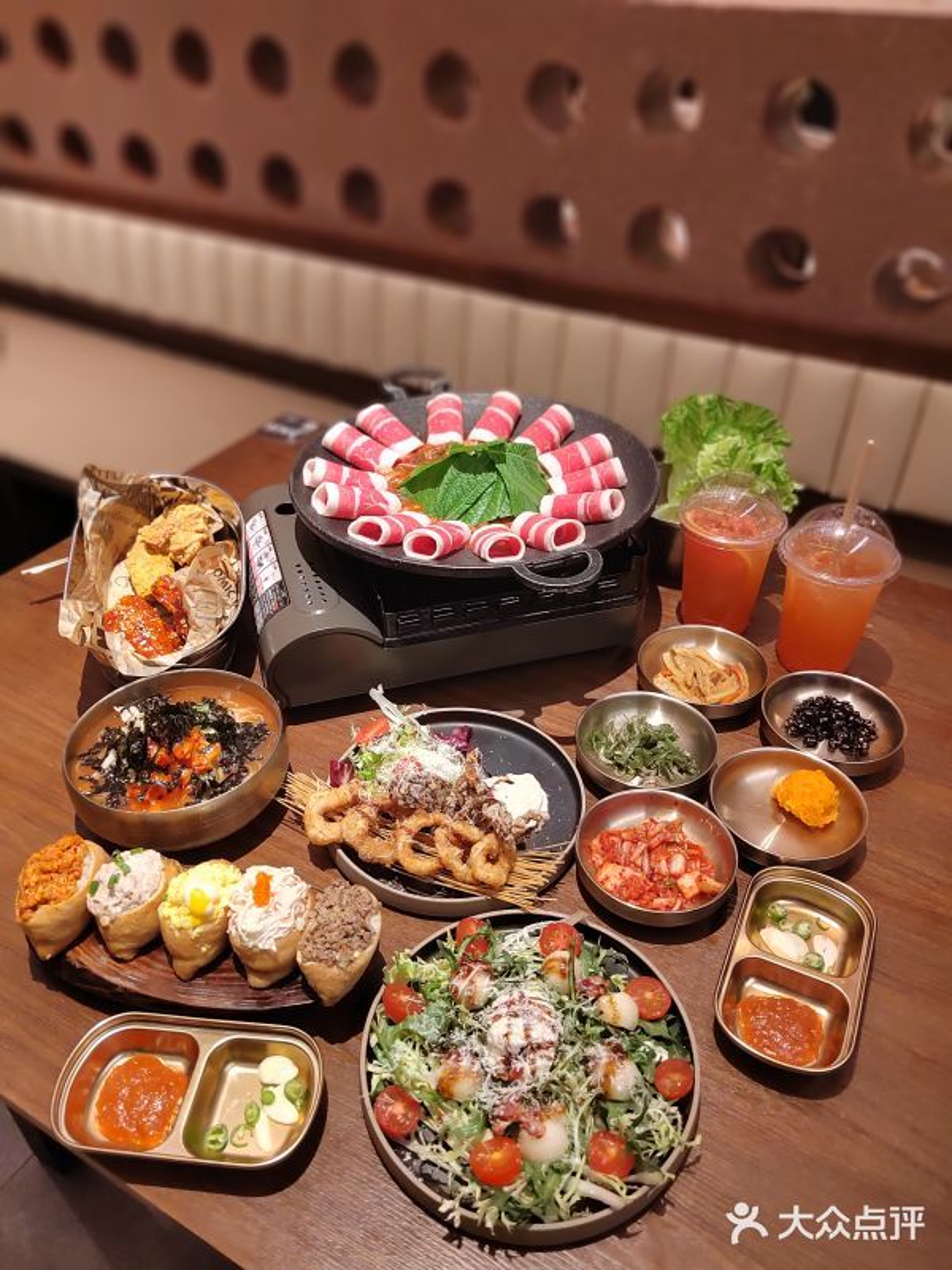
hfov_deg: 58.9
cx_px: 476
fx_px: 843
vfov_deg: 73.9
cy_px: 635
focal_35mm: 23
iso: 969
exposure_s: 1/33.3
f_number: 4
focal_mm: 5.52
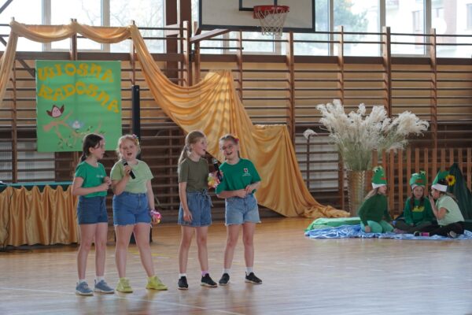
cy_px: 158
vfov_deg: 14.3
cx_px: 236
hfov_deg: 21.2
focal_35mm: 96
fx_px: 1259
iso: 1250
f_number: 4
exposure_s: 1/160
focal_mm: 96
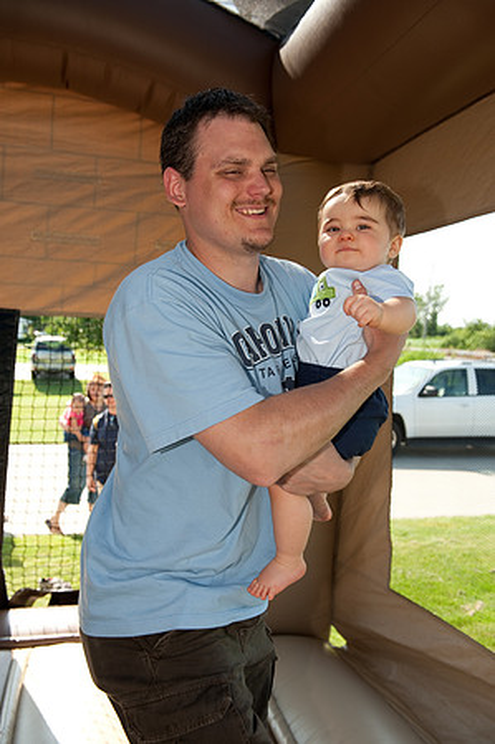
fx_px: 661
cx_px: 248
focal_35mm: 32
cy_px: 372
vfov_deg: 58.8
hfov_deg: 41.0
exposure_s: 1/800
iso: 400
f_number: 4.5
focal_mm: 32
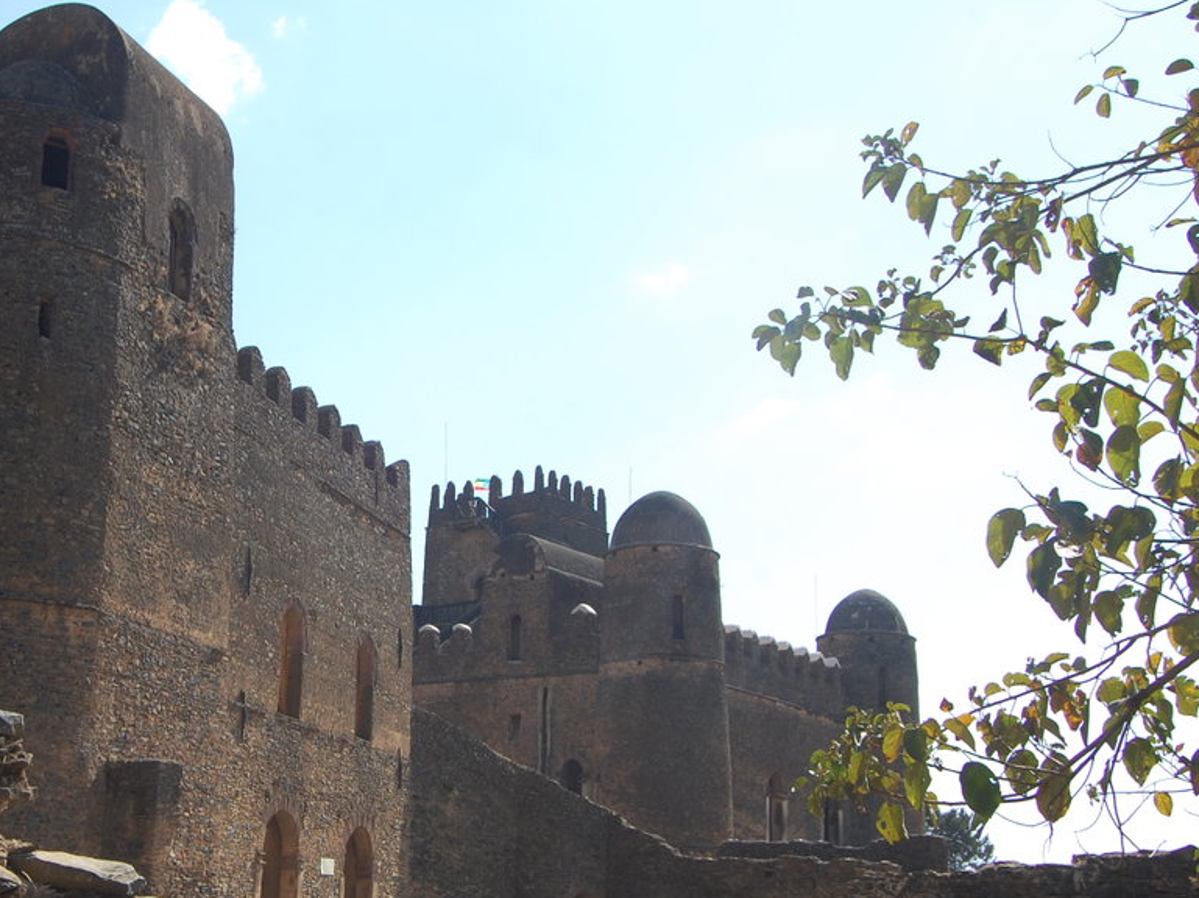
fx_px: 1870
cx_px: 313
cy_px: 525
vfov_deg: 27.0
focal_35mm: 54
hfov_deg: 34.9
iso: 200
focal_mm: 24
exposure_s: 1/250
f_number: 8
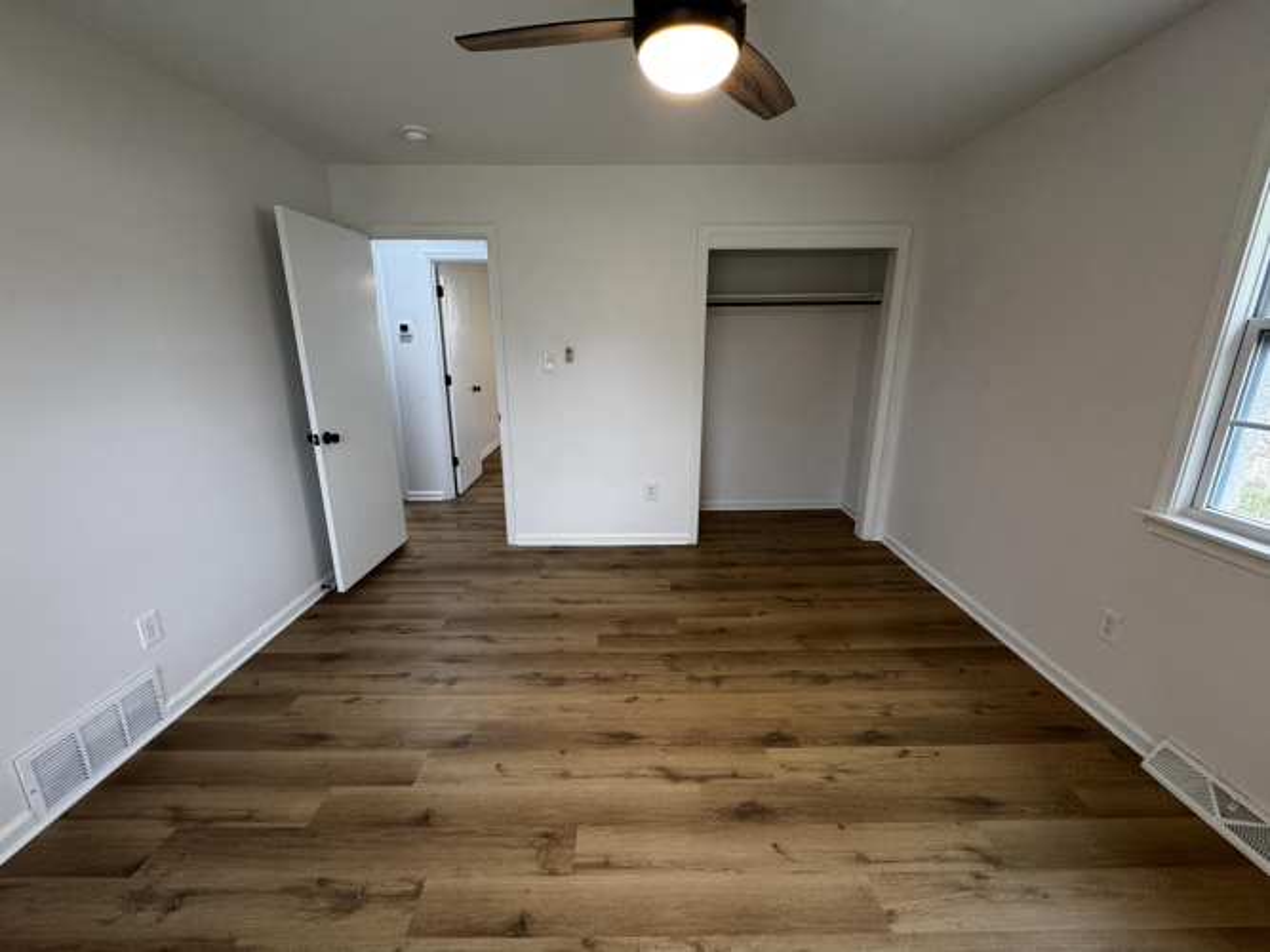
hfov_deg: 102.1
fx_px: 514
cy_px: 476
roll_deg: +0.2
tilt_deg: -15.3
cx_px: 635
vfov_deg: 85.7
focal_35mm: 14
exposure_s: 1/120
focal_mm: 2.22
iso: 250
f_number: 2.2
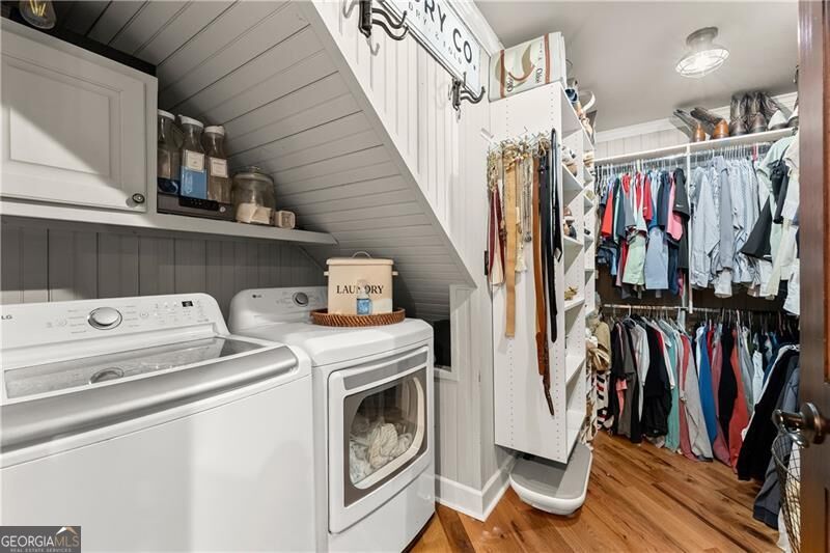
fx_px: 343
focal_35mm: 15
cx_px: 415
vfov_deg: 77.7
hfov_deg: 100.8
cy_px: 276
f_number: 7.1
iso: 800
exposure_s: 1/1.25
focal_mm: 14.9
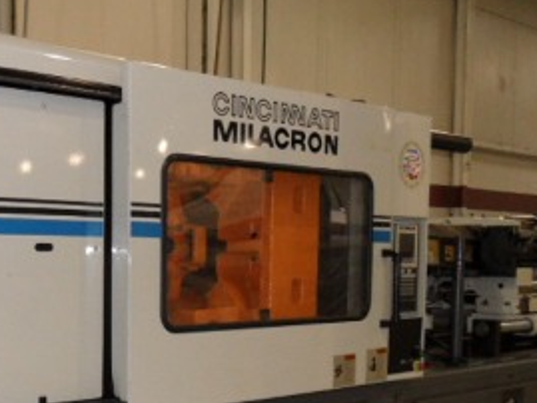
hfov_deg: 32.3
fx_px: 885
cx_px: 68
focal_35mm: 57
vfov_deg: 25.1
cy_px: 341
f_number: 3.2
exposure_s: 1/30
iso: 200
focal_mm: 3.9
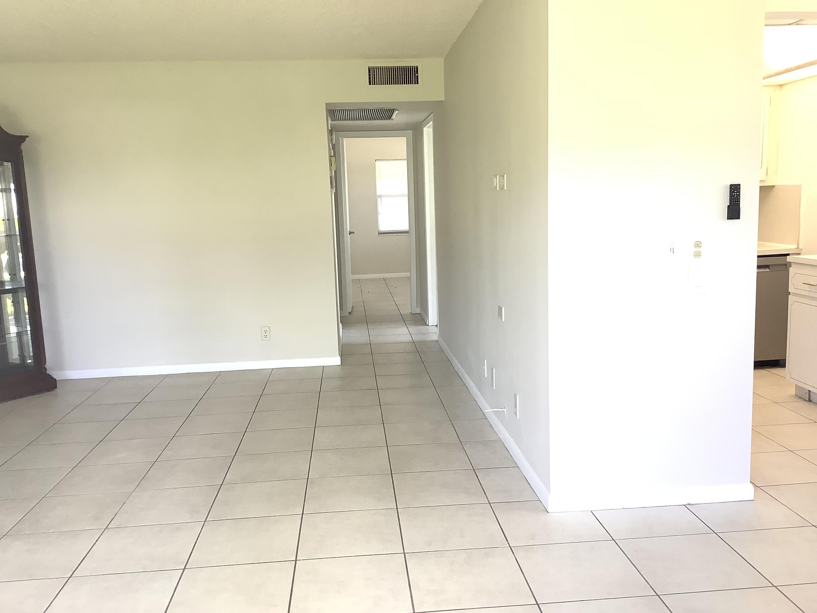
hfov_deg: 58.4
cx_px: 408
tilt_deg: -8.4
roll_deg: +1.0
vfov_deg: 45.4
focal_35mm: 31
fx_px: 732
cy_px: 306
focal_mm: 3.3
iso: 80
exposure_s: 1/60
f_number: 2.4
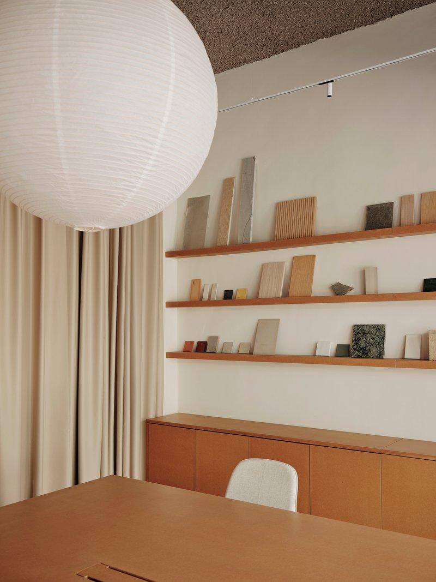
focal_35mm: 33
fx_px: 554
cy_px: 291
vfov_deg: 55.4
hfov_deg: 42.9
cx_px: 218
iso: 100
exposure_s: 1/10
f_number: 6.4
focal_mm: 41.1
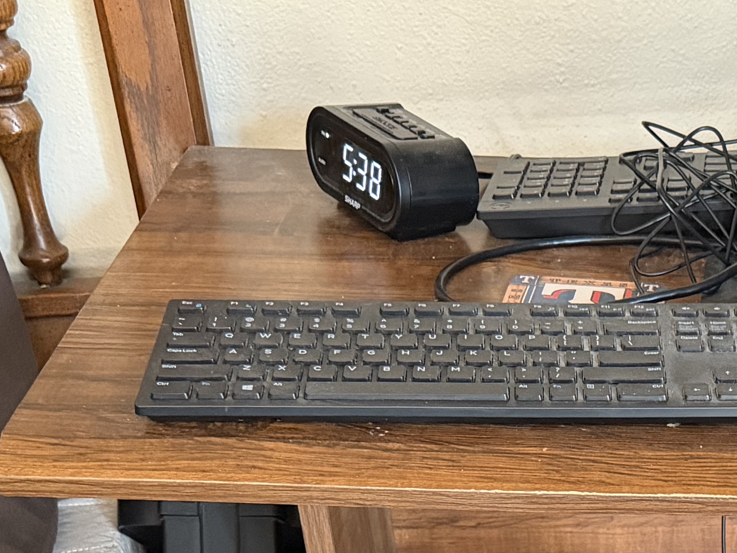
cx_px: 762
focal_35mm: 81
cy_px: 795
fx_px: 1725
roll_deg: -1.0
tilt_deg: -37.4
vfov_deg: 16.8
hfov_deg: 23.0
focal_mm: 6.76
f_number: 1.78
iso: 1000
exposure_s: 1/40
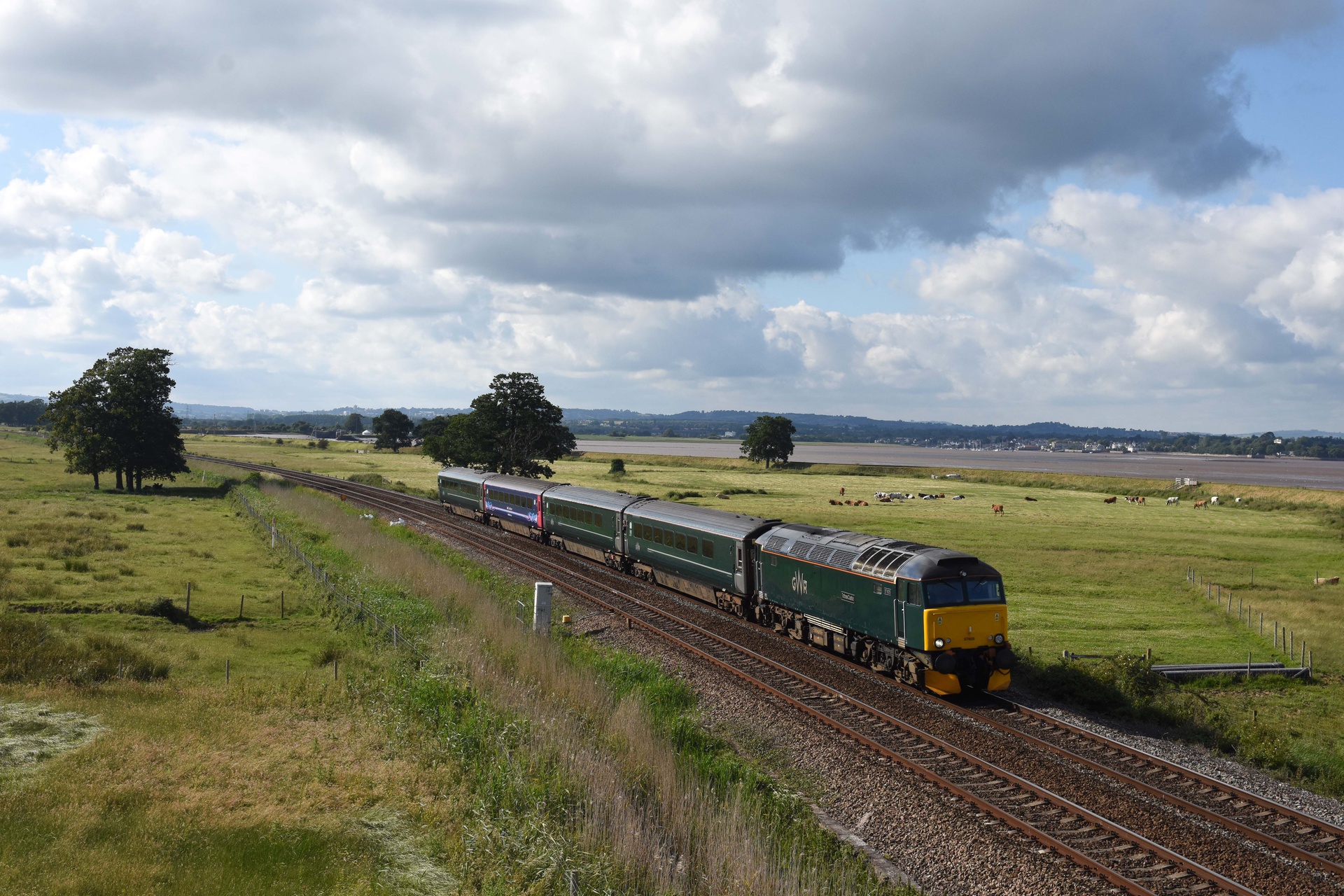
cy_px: 448
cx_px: 672
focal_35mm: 48
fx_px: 1792
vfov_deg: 28.1
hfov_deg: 41.1
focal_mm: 32
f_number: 8
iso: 400
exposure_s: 1/1000
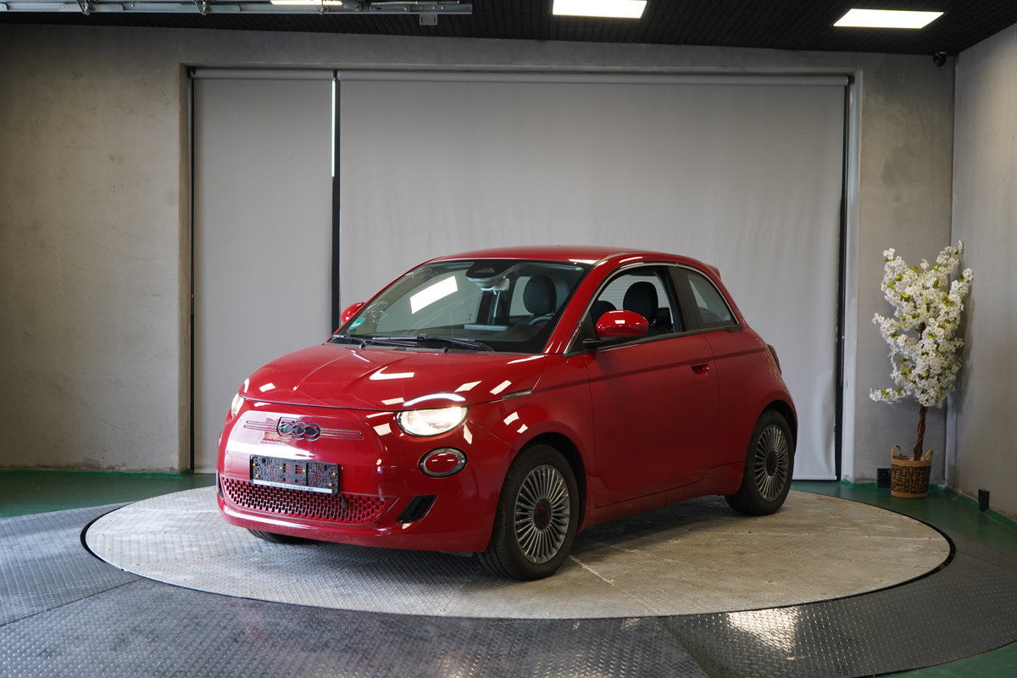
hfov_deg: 38.9
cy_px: 339
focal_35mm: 51
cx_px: 508
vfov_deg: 26.5
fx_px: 1441
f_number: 4.5
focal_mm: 51
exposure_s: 1/160
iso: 1250
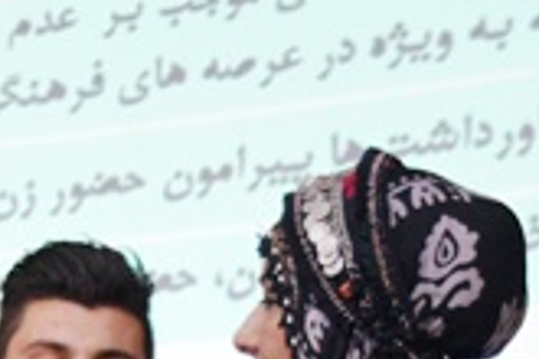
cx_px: -653
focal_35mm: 246
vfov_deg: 5.3
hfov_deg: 7.9
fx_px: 3683
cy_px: 977
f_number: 4
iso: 2200
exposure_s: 1/60
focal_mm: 27
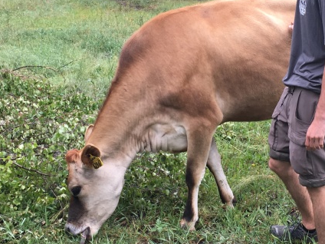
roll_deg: +3.4
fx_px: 657
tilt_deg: -7.6
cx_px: 222
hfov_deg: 27.6
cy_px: 101
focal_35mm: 70
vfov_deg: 21.0
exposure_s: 1/120
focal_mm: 4.15
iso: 25
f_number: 2.2
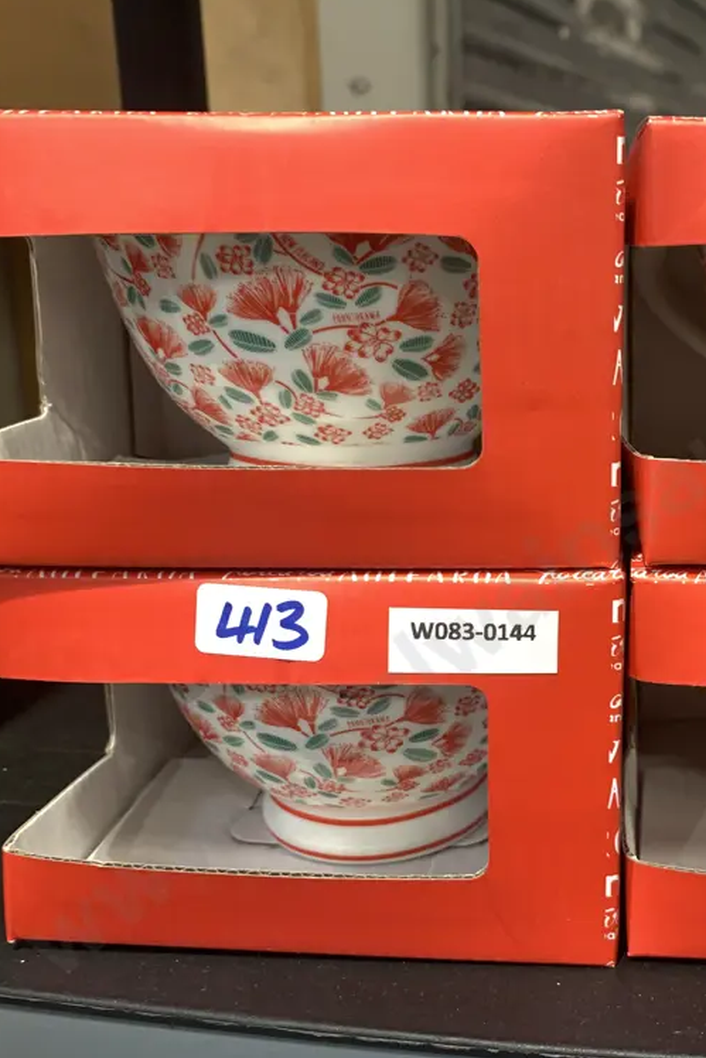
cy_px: 528
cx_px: 618
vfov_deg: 51.9
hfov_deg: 34.2
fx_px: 1088
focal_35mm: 37
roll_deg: -0.3
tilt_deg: -12.7
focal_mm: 4.25
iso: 125
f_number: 1.8
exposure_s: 1/50
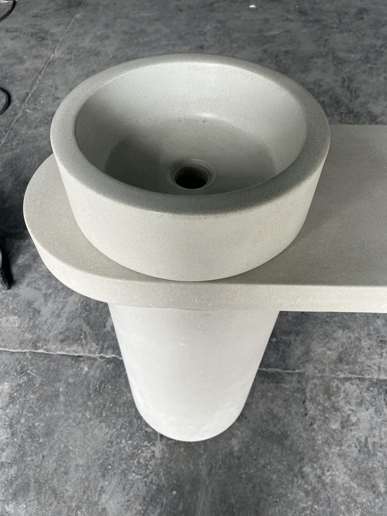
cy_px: 258
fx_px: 388
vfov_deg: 67.3
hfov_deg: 53.1
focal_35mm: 26
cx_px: 194
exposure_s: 1/100
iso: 40
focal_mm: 5.1
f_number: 1.6
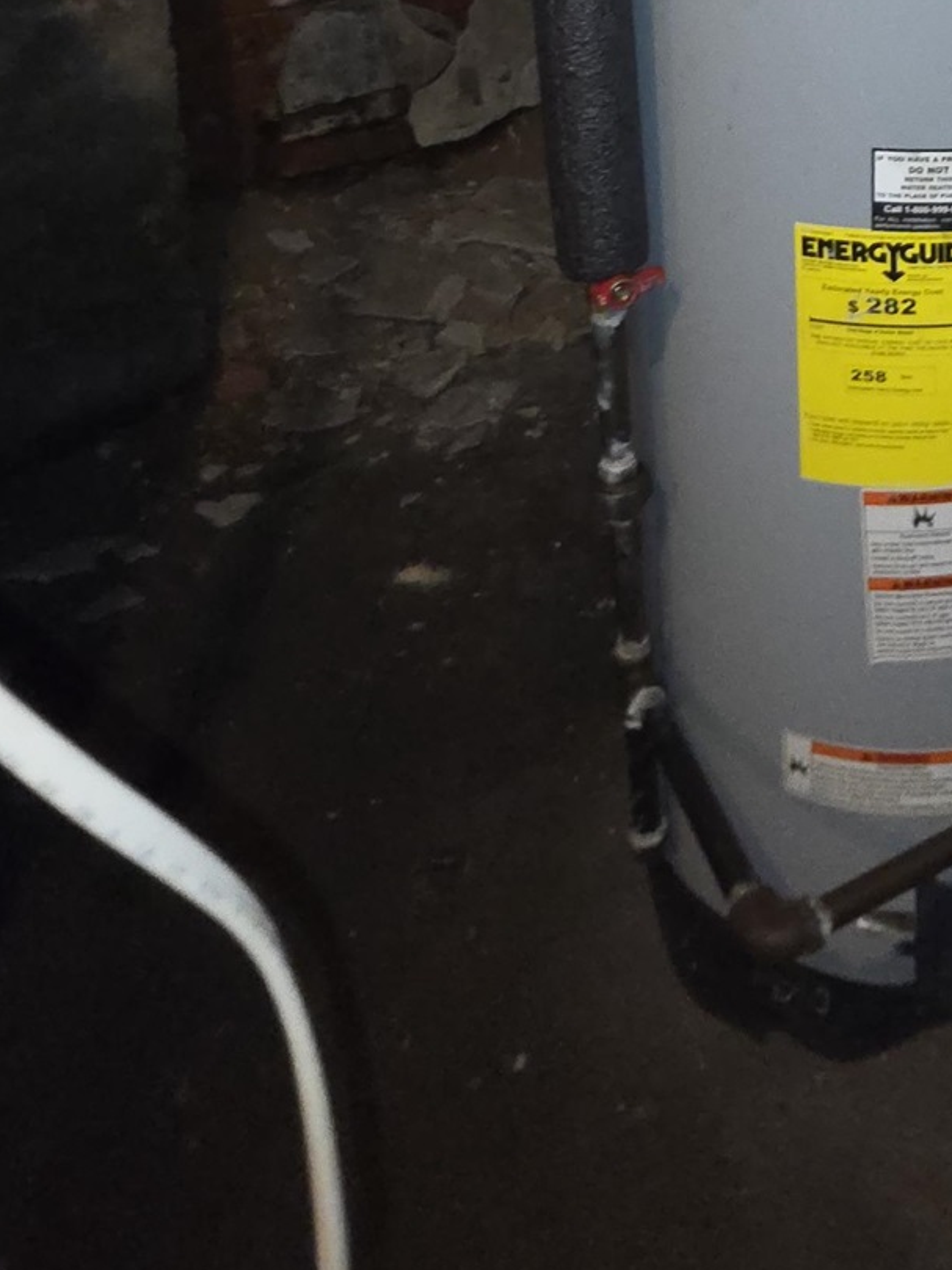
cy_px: -127
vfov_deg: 40.5
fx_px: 1357
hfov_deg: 34.2
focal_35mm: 37
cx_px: 1013
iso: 320
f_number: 2.2
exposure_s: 1/39.5
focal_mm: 2.2
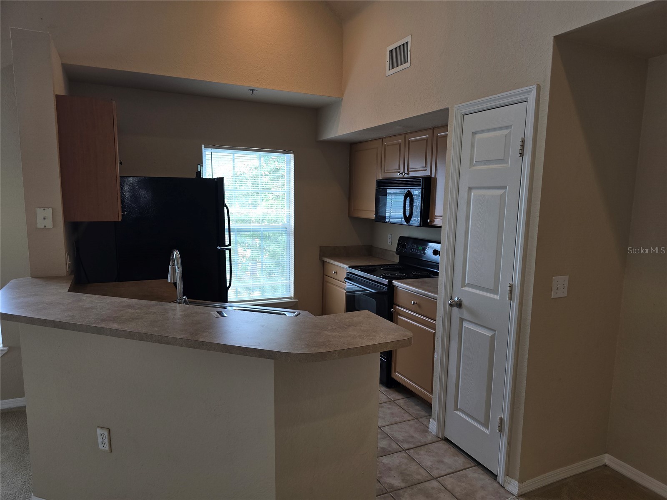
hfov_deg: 73.9
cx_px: 334
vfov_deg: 58.9
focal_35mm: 23
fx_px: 443
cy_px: 250
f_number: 1.7
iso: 25
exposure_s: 1/60
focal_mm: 6.3
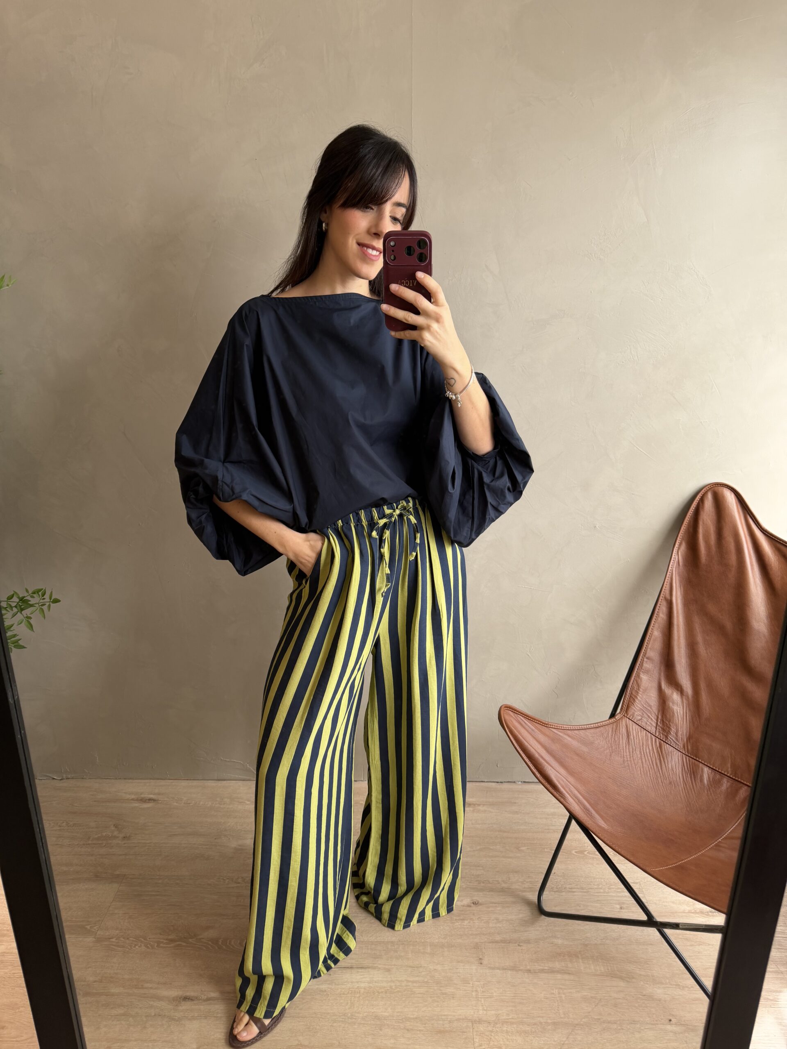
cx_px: 394
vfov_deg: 71.6
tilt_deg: -22.8
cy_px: 524
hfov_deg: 56.8
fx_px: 728
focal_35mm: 24
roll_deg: +0.3
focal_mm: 6.76
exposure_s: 1/121
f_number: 1.78
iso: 125
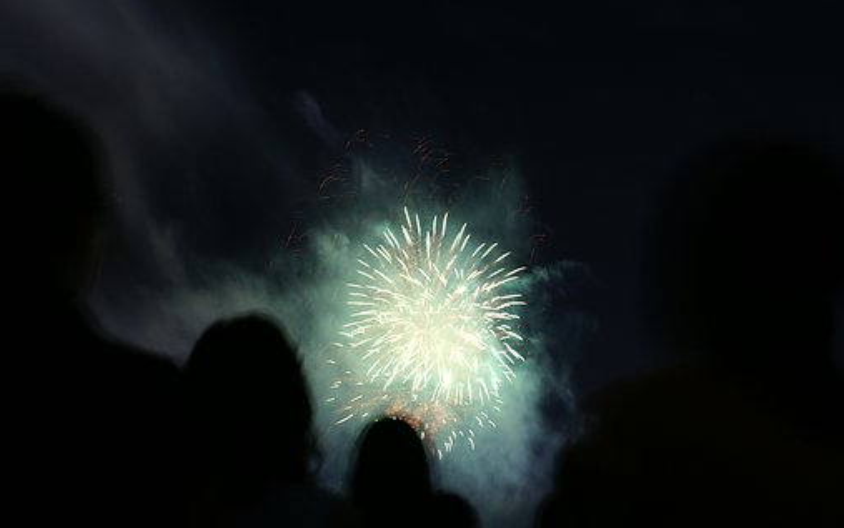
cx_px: 423
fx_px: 851
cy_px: 278
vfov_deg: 34.4
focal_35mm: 37
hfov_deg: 52.7
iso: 100
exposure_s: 5
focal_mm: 24
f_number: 5.6
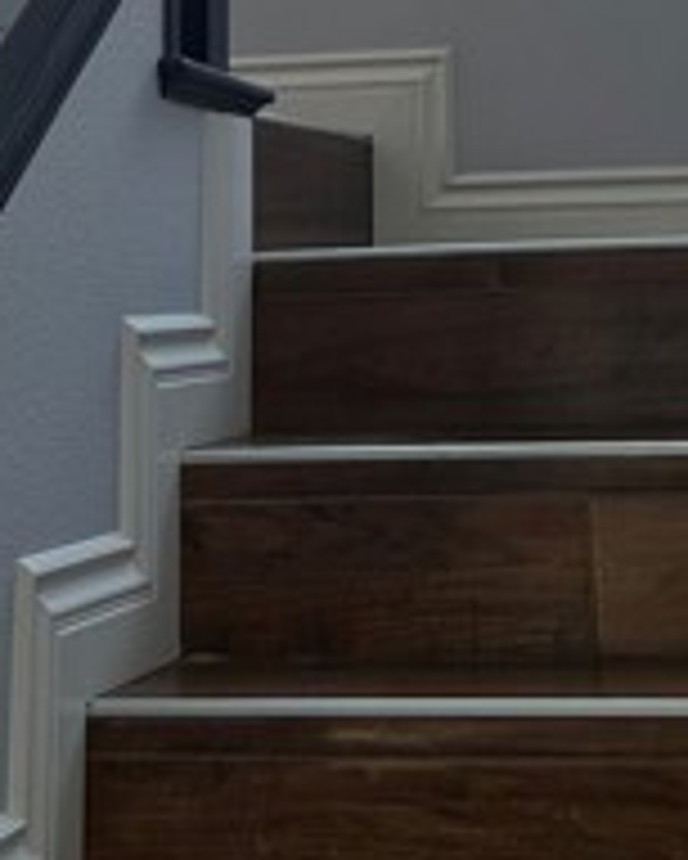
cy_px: -261
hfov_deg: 18.0
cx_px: 517
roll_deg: +1.2
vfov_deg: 20.5
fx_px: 2162
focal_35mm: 85
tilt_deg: +14.1
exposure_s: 1/312
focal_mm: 5.7
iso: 50
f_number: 1.5
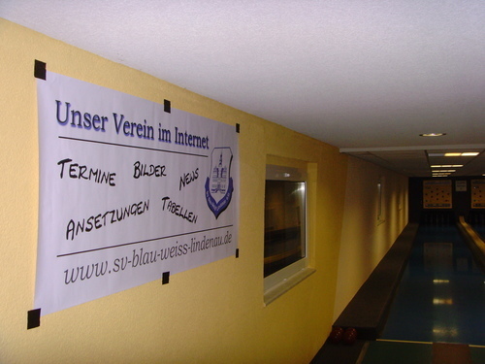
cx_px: 242
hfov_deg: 47.9
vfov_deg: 36.8
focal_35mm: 39
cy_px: 182
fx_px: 546
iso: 200
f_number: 3.5
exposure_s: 1/45
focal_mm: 6.6
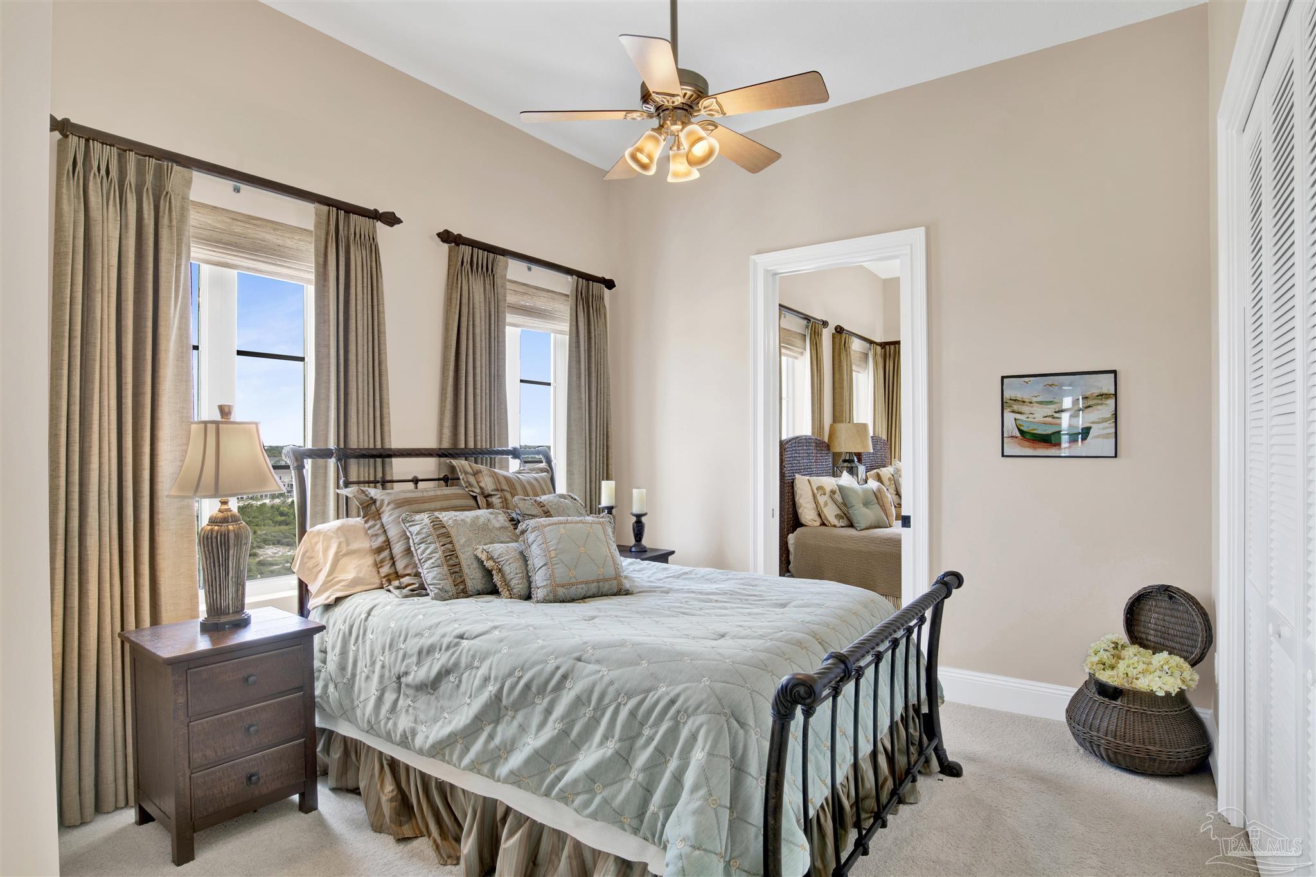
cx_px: 658
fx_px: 658
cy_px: 438
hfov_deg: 90.0
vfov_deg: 67.4
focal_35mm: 18
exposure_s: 1/13
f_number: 11
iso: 200
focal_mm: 18
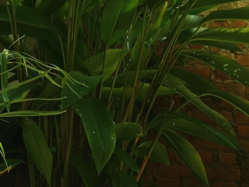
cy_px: -71
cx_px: 12
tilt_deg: +3.4
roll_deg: -0.5
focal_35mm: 164
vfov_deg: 8.9
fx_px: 1180
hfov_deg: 11.9
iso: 25
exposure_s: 1/194
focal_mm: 4.15
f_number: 2.2
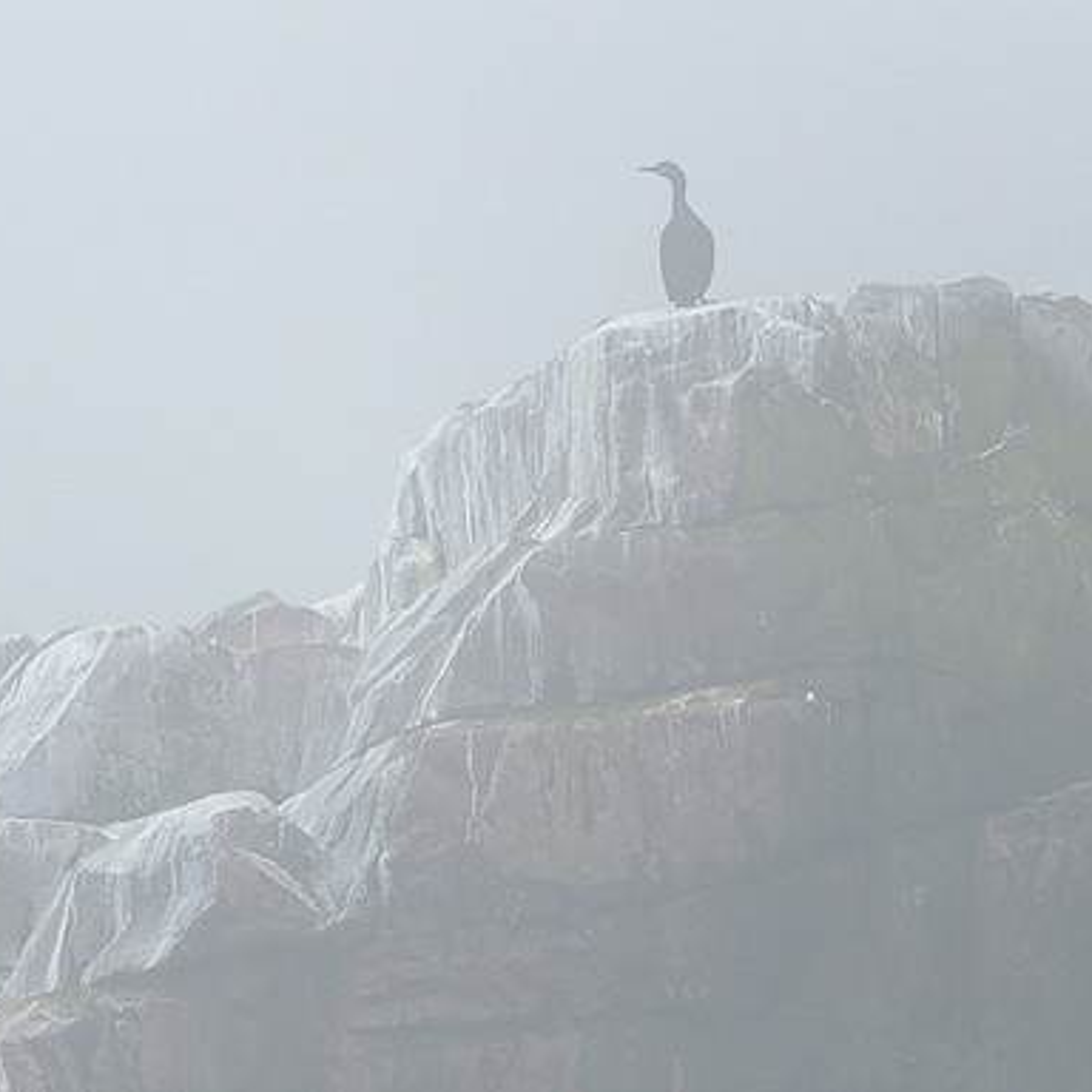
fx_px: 22913
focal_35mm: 642
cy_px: 546
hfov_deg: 2.7
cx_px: 421
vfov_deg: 2.7
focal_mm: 500
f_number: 4
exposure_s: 1/2000
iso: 1600
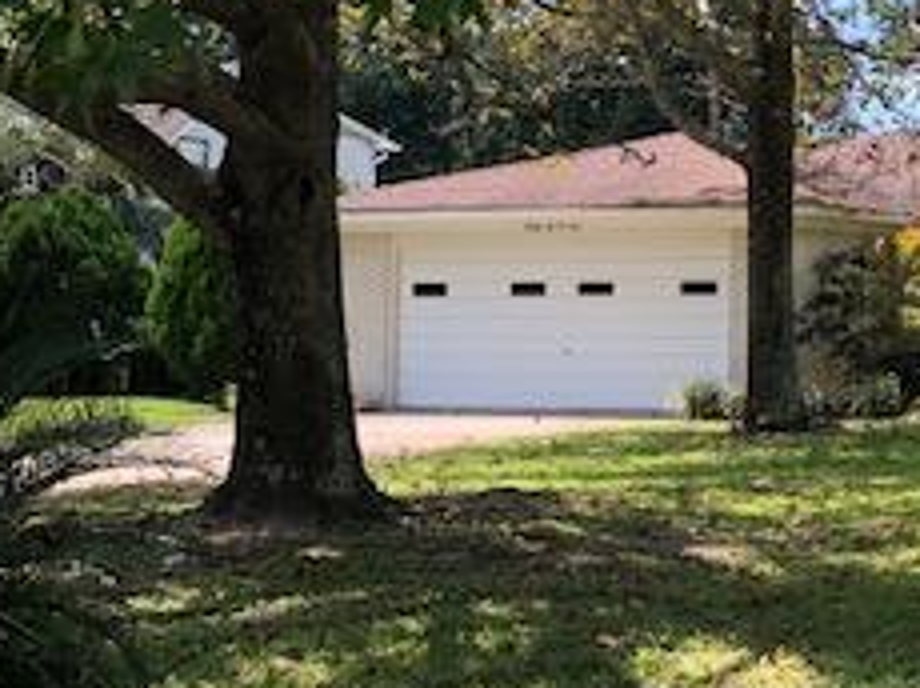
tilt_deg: +2.4
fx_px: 2071
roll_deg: +0.0
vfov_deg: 18.8
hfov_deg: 22.4
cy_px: 264
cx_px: 1196
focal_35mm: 78
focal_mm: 4
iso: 20
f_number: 1.8
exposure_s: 1/384
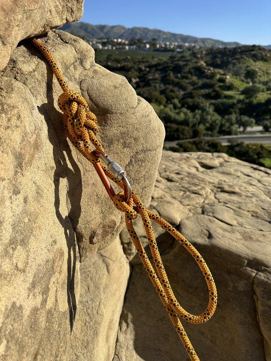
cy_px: 180
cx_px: 136
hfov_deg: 56.8
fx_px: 251
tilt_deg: -25.2
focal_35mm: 24
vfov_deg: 71.6
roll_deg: -1.2
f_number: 1.78
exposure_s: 1/5000
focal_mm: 6.86
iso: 80
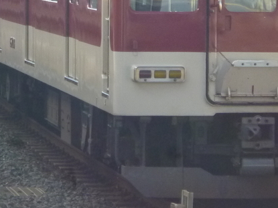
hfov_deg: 6.1
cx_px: 92
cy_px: 8
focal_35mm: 324
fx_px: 2601
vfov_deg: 4.6
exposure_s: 1/125
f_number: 6.5
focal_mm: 20
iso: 250
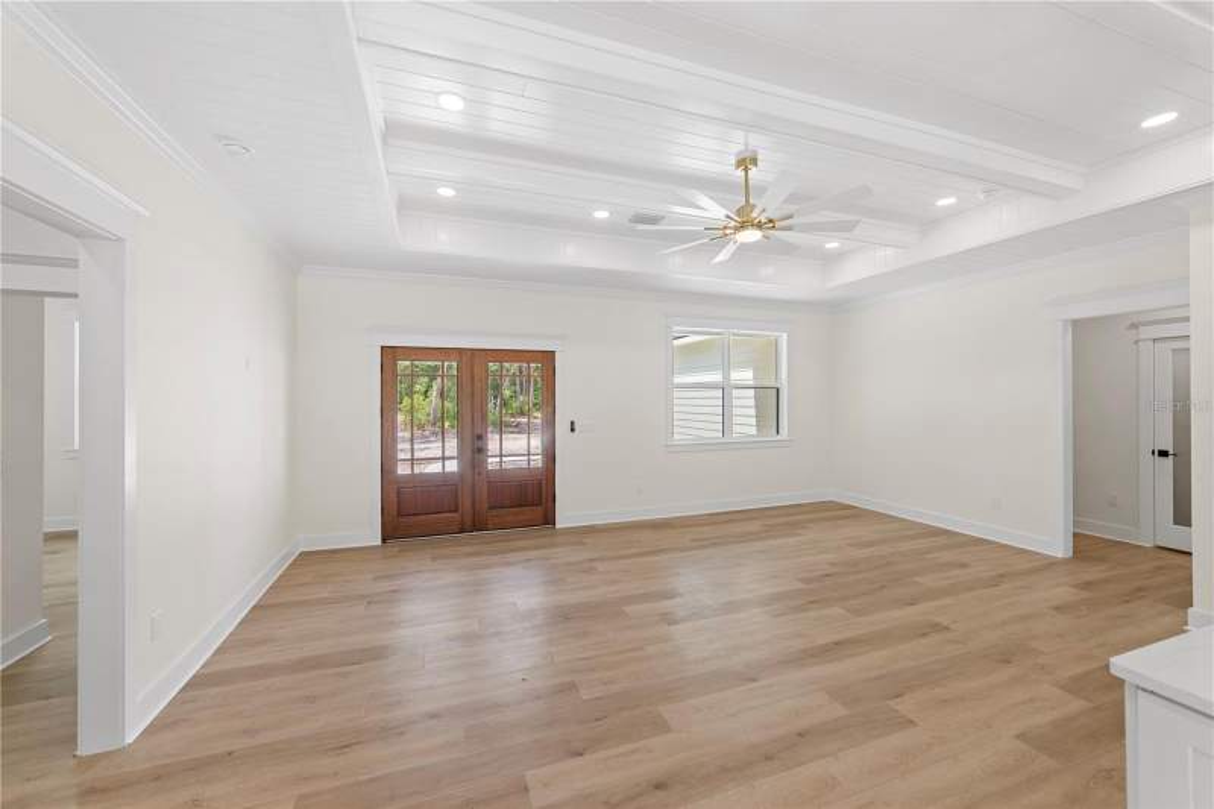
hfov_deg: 104.3
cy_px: 404
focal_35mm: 14
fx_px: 472
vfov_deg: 81.2
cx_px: 607
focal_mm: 14
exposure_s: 1/6
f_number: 11
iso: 160
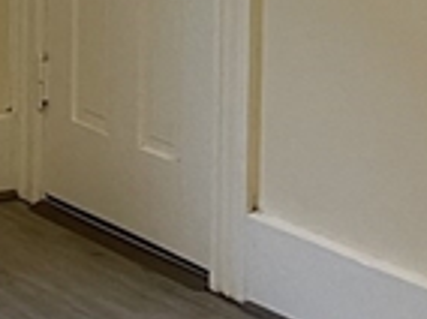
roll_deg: -0.9
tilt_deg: -2.4
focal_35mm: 188
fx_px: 2315
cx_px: -165
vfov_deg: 7.4
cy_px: -409
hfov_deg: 10.3
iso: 125
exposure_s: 1/60
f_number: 1.6
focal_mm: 5.1
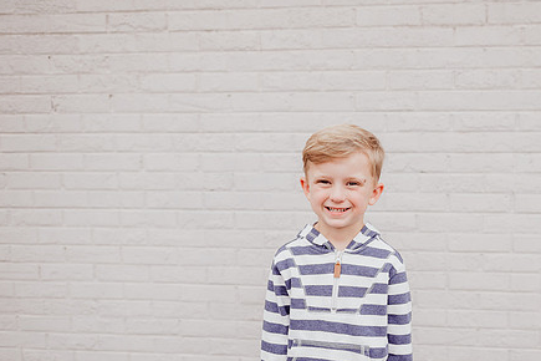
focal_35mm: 32
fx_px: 481
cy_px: 226
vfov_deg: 40.8
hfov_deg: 57.6
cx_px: 356
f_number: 2.5
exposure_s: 1/200
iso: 200
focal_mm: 24
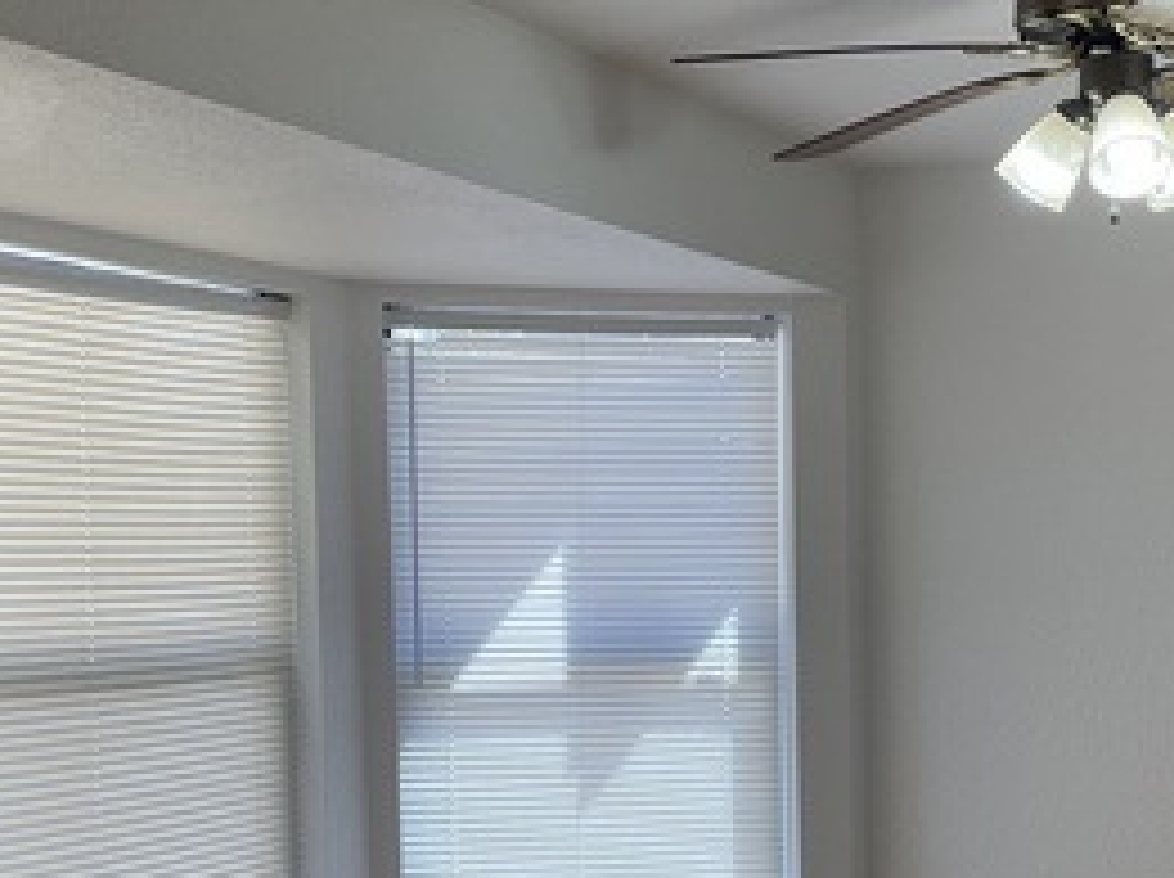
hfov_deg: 30.3
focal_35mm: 64
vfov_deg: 22.4
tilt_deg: -4.0
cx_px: 623
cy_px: 765
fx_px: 2168
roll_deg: +1.1
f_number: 1.6
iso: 32
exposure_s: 1/145
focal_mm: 5.1
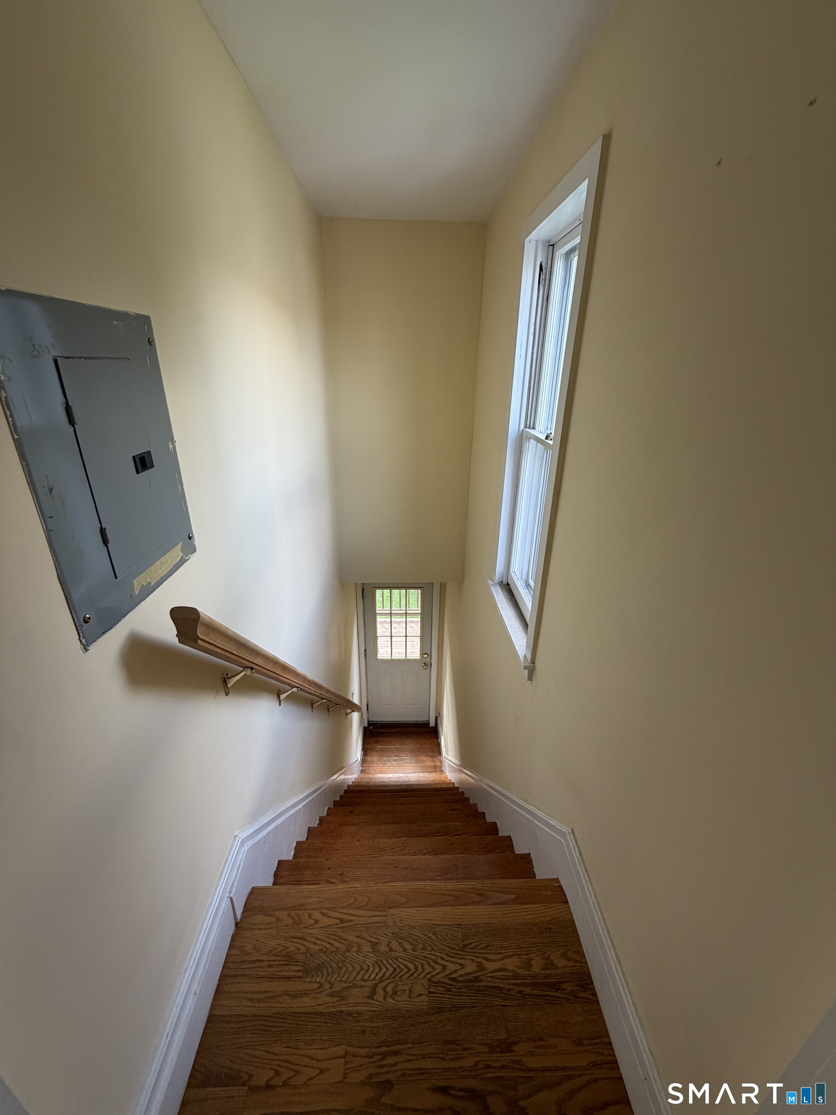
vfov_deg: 102.1
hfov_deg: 85.7
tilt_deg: -23.6
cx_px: 418
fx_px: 451
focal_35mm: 14
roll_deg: -0.7
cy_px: 558
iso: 160
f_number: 2.2
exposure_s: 1/121
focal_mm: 2.22
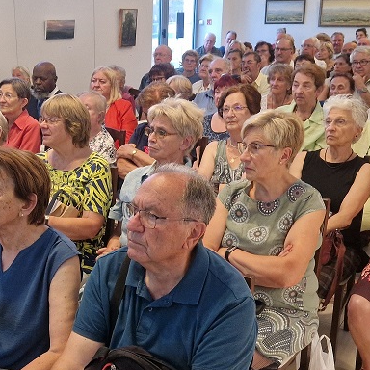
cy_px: 228
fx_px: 641
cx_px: 109
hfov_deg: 31.8
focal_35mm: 53
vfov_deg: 32.1
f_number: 1.8
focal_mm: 5.4
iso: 640
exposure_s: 1/100
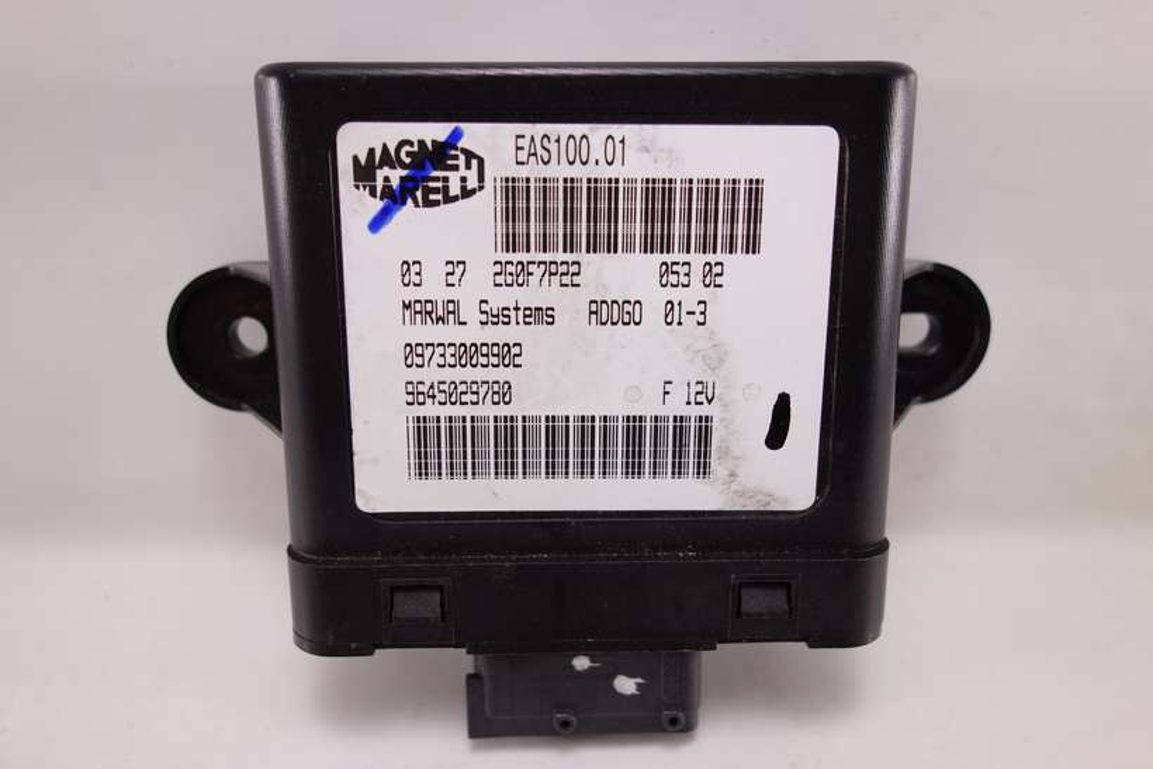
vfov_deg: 46.4
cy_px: 384
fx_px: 897
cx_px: 576
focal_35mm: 28
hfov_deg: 65.5
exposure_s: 1/100
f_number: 2.5
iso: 125
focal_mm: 10.4
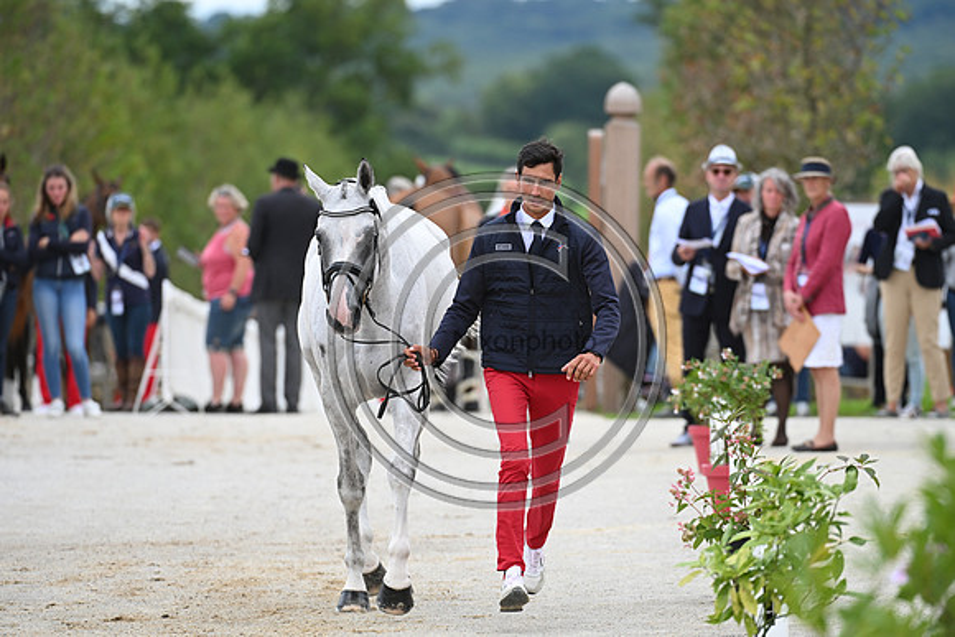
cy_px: 318
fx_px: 9552
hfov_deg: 5.7
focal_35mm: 360
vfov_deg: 3.8
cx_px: 478
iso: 720
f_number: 5.6
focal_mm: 360
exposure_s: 1/1600
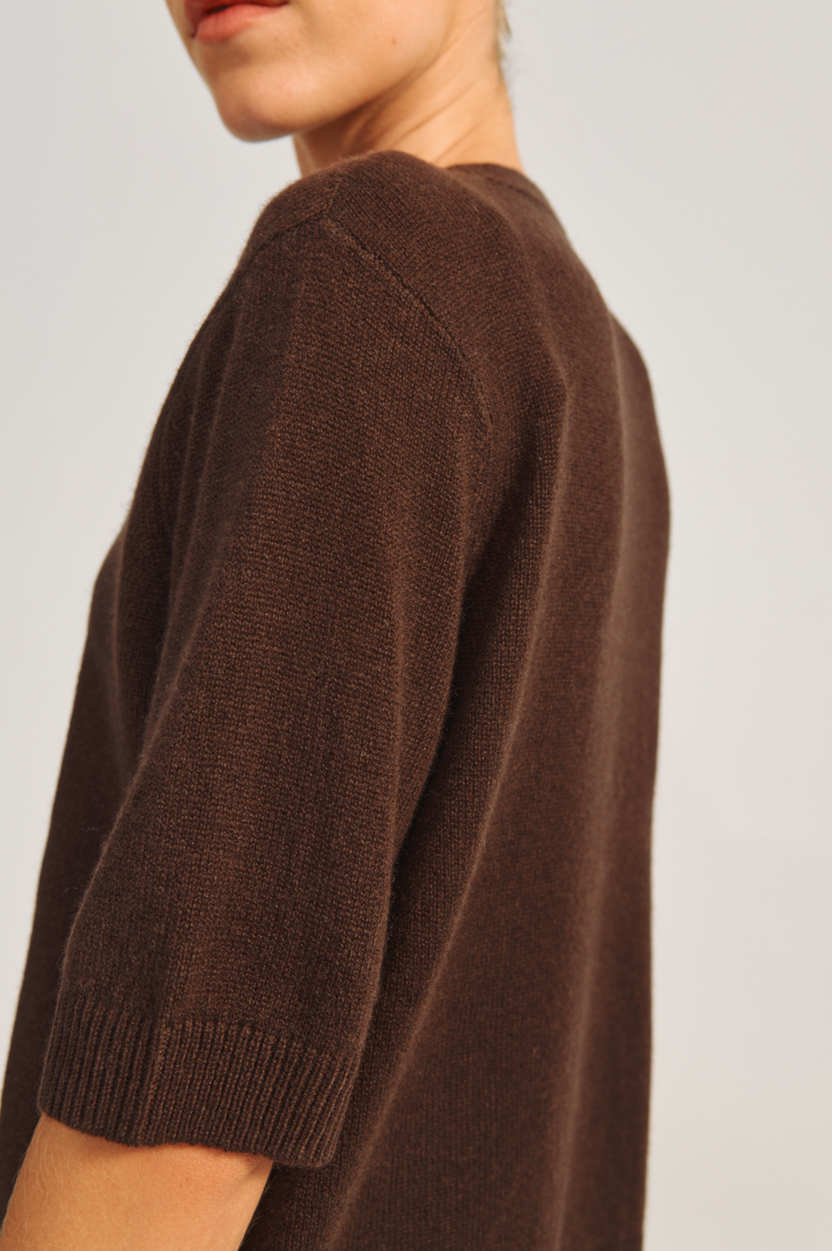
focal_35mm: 35
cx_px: 416
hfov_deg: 37.8
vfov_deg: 54.5
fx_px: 1215
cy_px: 626
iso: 640
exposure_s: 1/200
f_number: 5.6
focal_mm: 35
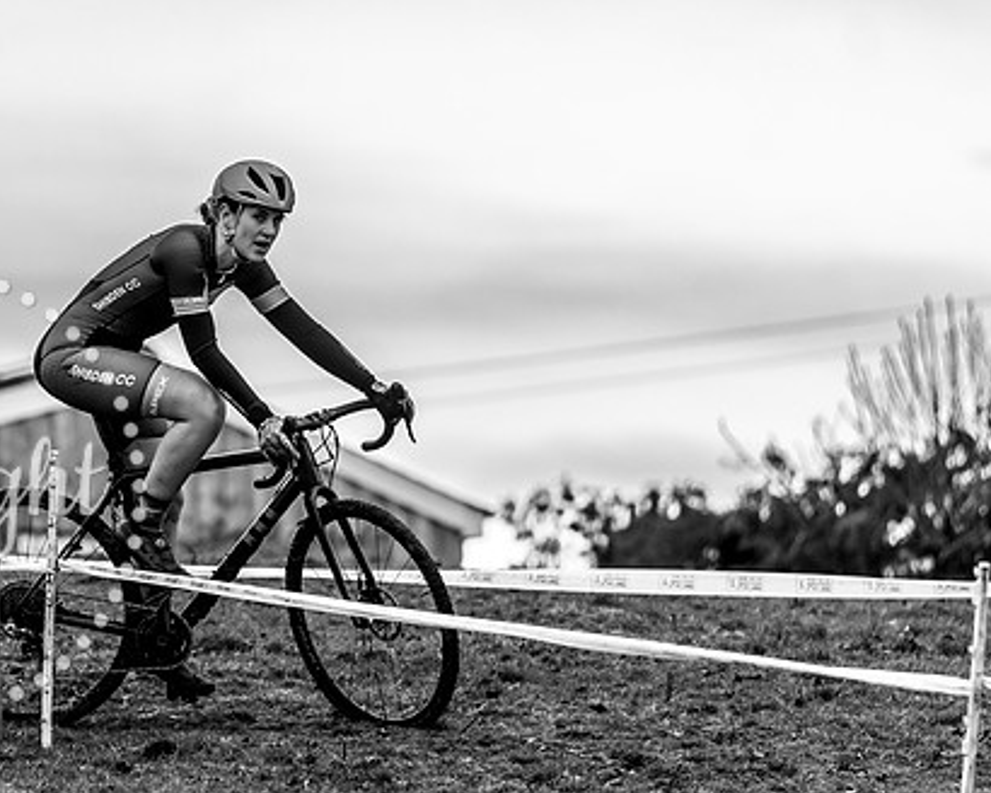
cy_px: 290
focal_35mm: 354
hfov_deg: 5.5
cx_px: 220
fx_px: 10383
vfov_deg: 4.4
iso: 160
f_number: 3.2
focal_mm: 200
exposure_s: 1/1000
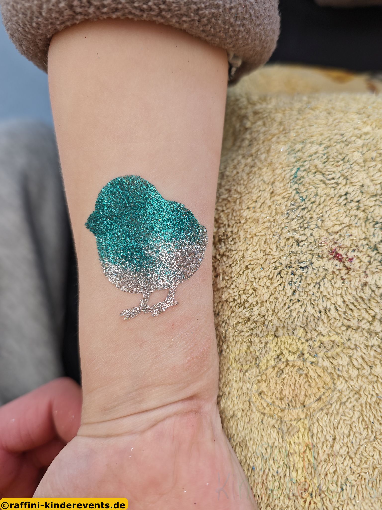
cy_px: 255
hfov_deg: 58.9
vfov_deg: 73.9
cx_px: 191
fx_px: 338
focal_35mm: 23
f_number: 1.6
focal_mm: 6.55
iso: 50
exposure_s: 1/112
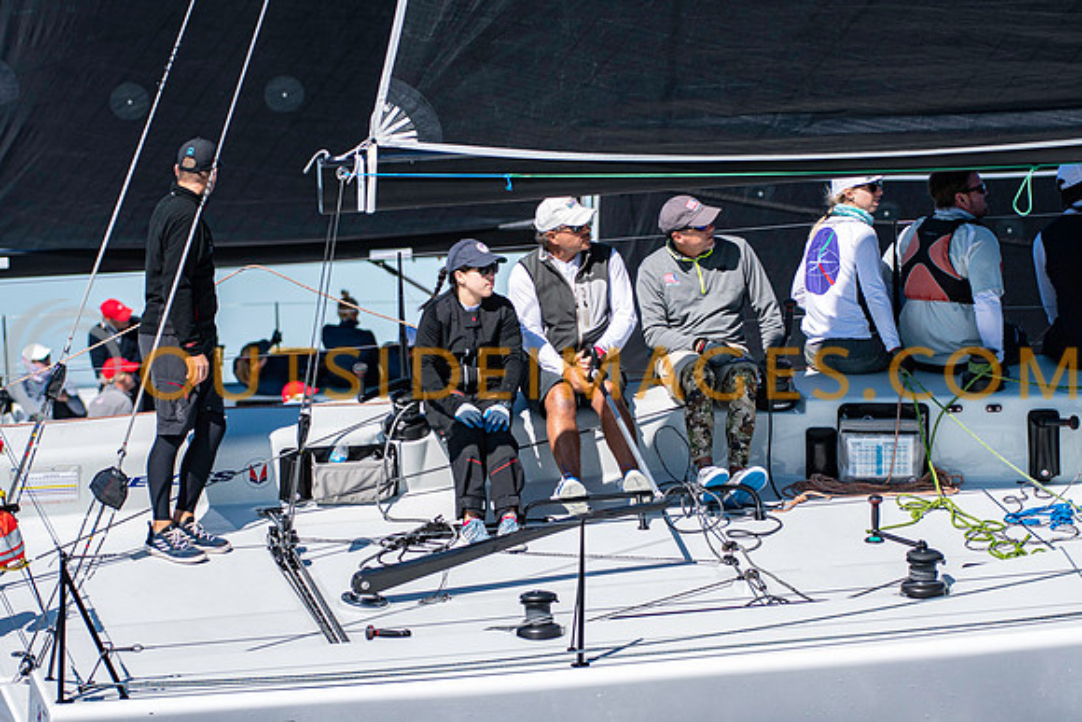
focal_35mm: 300
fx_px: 9018
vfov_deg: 4.6
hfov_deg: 6.9
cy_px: 361
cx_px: 541
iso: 320
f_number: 5
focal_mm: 200
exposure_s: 1/2500
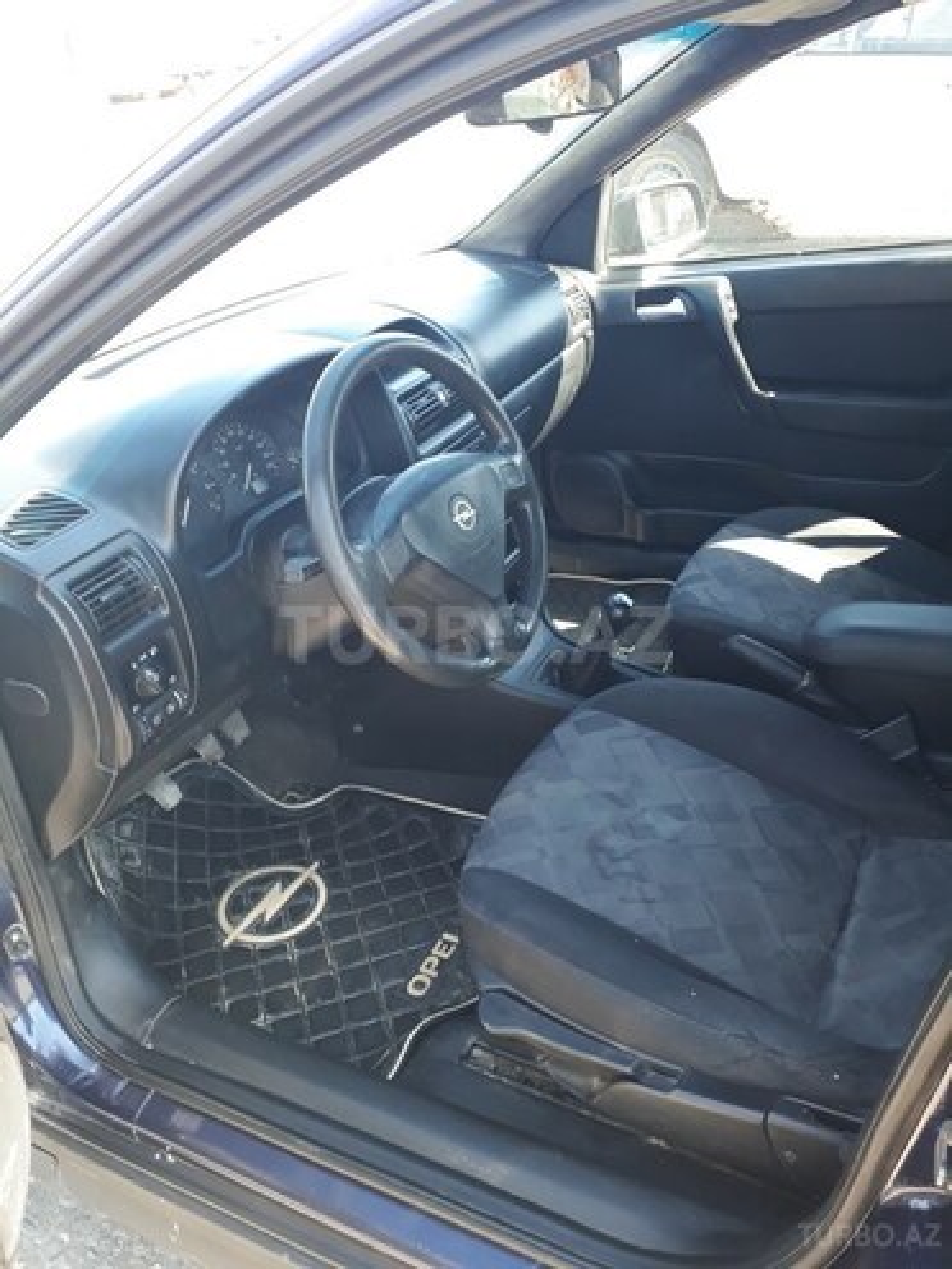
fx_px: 990
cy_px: 634
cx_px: 476
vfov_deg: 65.3
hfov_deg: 51.4
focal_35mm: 27
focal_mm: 3.6
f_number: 1.9
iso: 40
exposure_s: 1/50
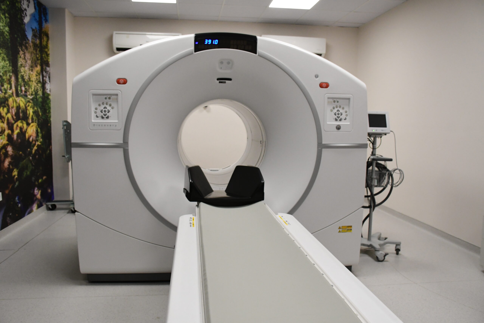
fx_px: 403
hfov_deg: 61.9
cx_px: 242
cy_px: 162
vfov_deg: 43.6
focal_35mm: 30
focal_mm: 20
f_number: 5
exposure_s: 1/400
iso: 2500
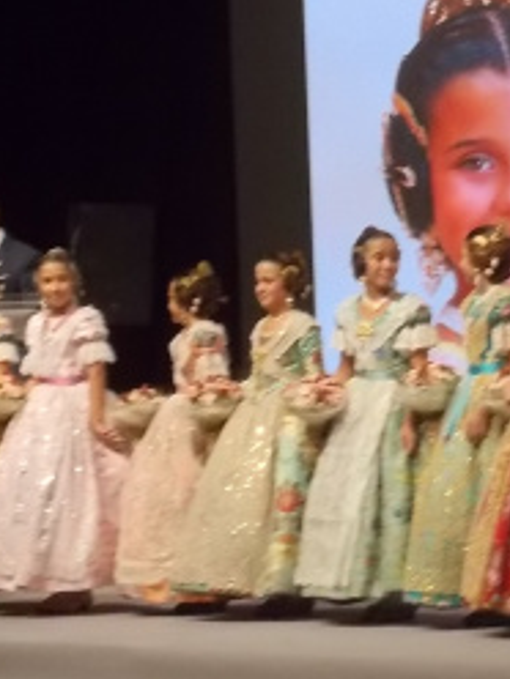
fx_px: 4361
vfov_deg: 8.9
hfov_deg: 6.6
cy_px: 194
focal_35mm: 222
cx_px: 620
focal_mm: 15.4
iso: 450
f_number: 6.3
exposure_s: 1/60
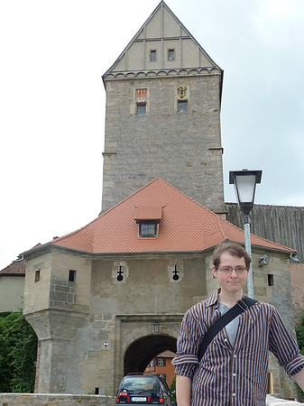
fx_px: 516
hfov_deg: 32.8
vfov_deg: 43.0
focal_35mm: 44
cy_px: 203
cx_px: 152
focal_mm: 7.3
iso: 100
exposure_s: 1/250
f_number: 4
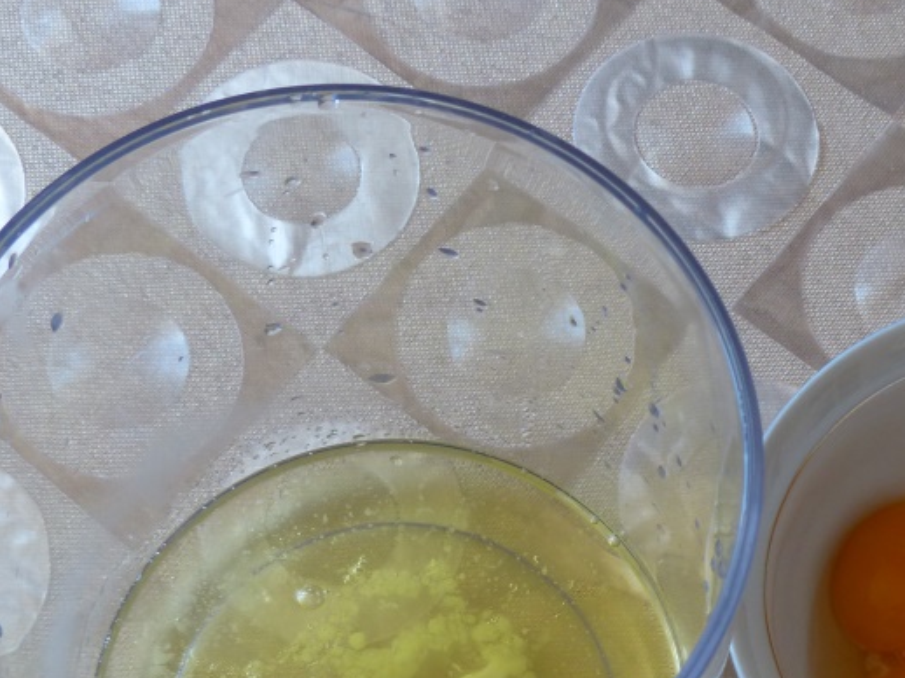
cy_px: 615
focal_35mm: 87
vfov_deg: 16.7
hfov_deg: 22.4
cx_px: 639
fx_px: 2273
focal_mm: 7.8
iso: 160
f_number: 2.8
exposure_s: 1/60
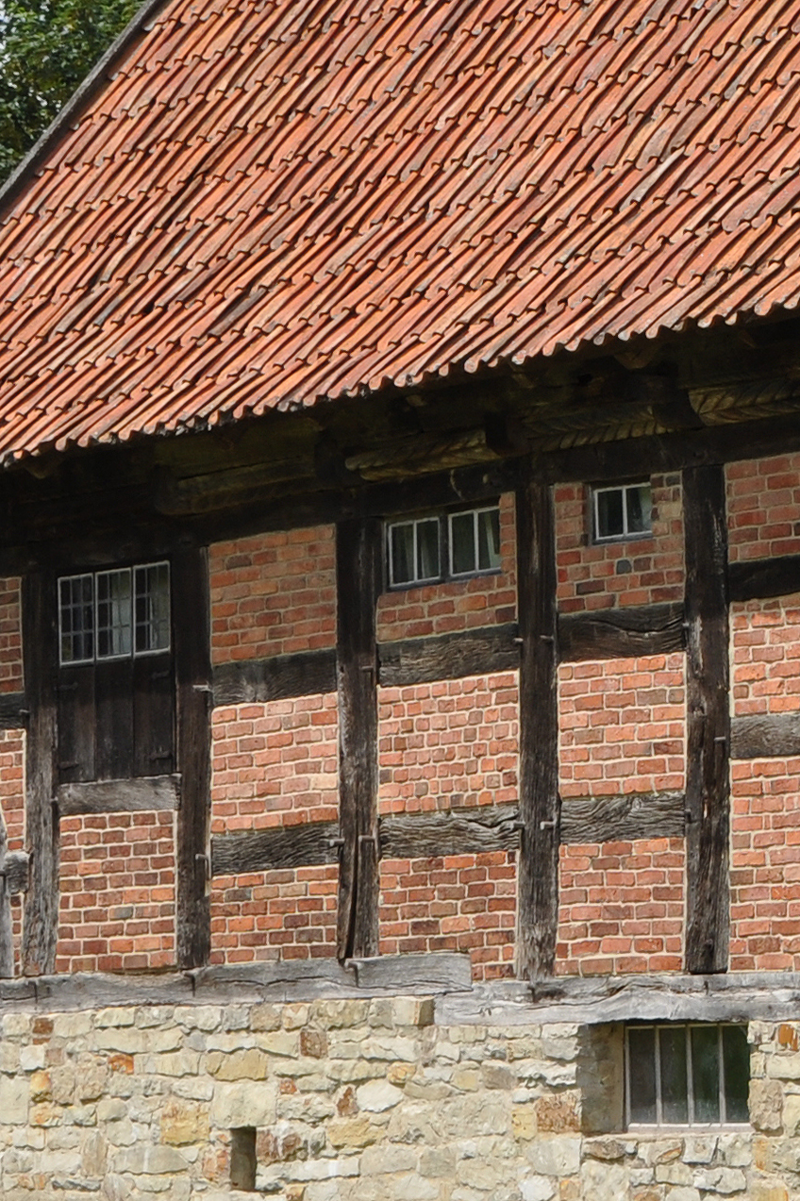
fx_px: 5892
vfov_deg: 11.6
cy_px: 365
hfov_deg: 7.6
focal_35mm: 177
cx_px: 1363
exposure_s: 1/320
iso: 200
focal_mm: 35
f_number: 9
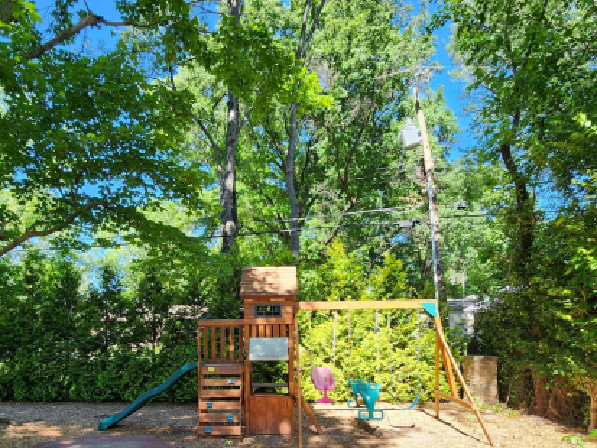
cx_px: 222
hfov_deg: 77.5
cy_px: 329
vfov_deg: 60.4
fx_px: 362
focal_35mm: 21
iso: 50
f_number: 2.2
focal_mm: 2.2
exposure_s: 1/265
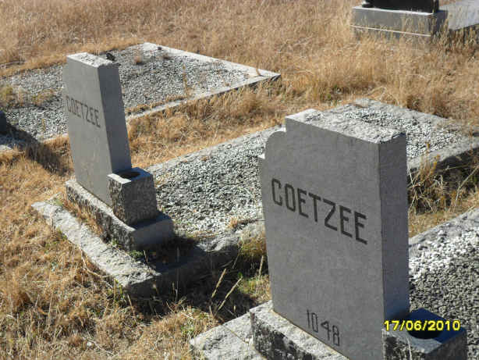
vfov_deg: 28.1
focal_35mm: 52
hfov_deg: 36.8
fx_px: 720
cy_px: 180
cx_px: 240
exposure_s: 1/250
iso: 100
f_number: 5
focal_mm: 9.3
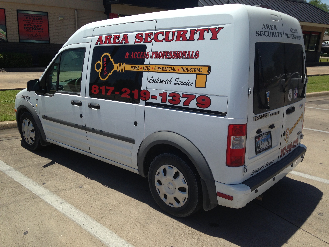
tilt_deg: -17.7
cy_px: 124
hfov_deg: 55.4
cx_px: 164
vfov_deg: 42.9
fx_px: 314
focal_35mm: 33
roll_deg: -1.8
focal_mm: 4.12
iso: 50
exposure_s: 1/1595
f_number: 2.4
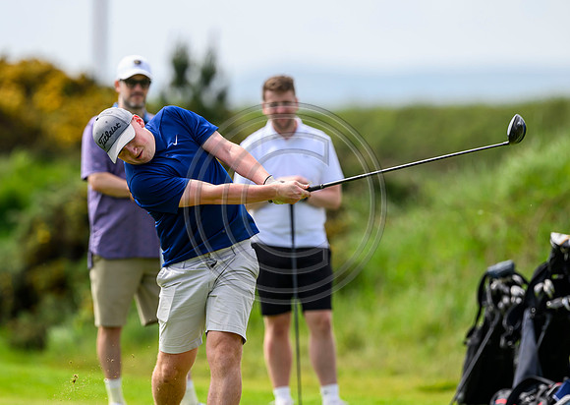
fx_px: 7806
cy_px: 171
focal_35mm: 483
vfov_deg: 3.0
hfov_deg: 4.2
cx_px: 219
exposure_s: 1/2500
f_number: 4
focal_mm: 400
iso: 500
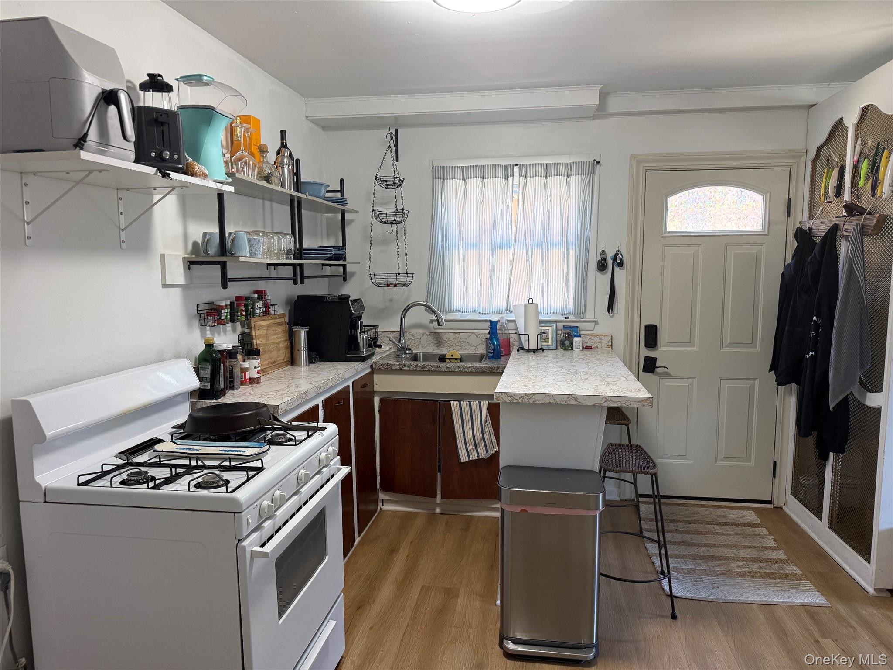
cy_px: 335
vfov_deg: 56.8
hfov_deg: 71.6
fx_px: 619
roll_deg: +0.3
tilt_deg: -6.2
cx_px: 446
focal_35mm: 24
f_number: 1.78
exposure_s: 1/112
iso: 200
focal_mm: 6.76
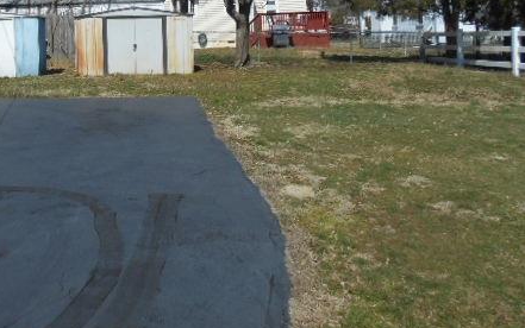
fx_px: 573
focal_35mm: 40
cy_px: 49
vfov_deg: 30.9
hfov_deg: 47.8
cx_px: 146
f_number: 3.2
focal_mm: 4.6
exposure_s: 1/1250
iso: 80
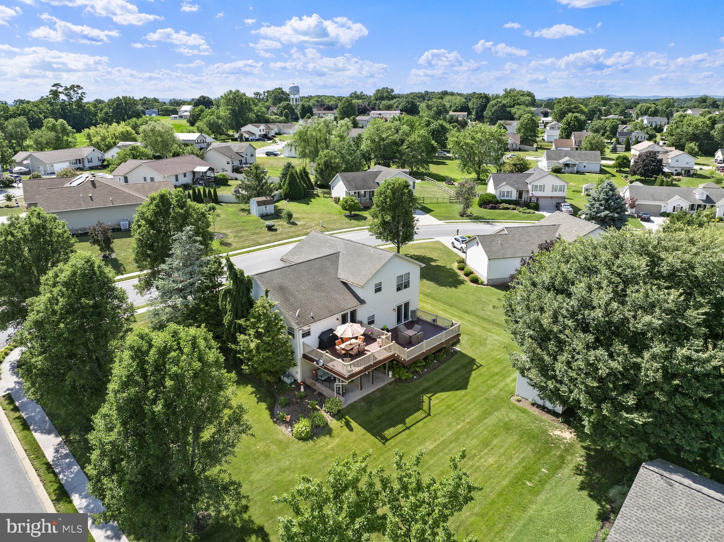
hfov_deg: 71.6
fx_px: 502
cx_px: 362
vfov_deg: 56.8
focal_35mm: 24
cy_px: 271
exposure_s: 1/4000
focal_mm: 12.29
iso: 400
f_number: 2.8
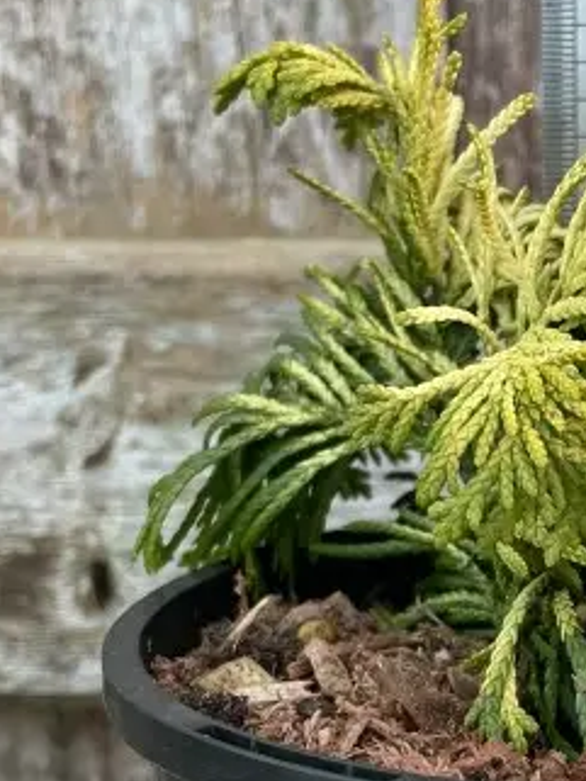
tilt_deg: -15.5
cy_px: 645
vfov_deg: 23.2
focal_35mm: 83
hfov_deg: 17.3
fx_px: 1872
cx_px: 630
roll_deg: -1.2
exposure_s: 1/121
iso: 50
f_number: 1.6
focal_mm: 4.2
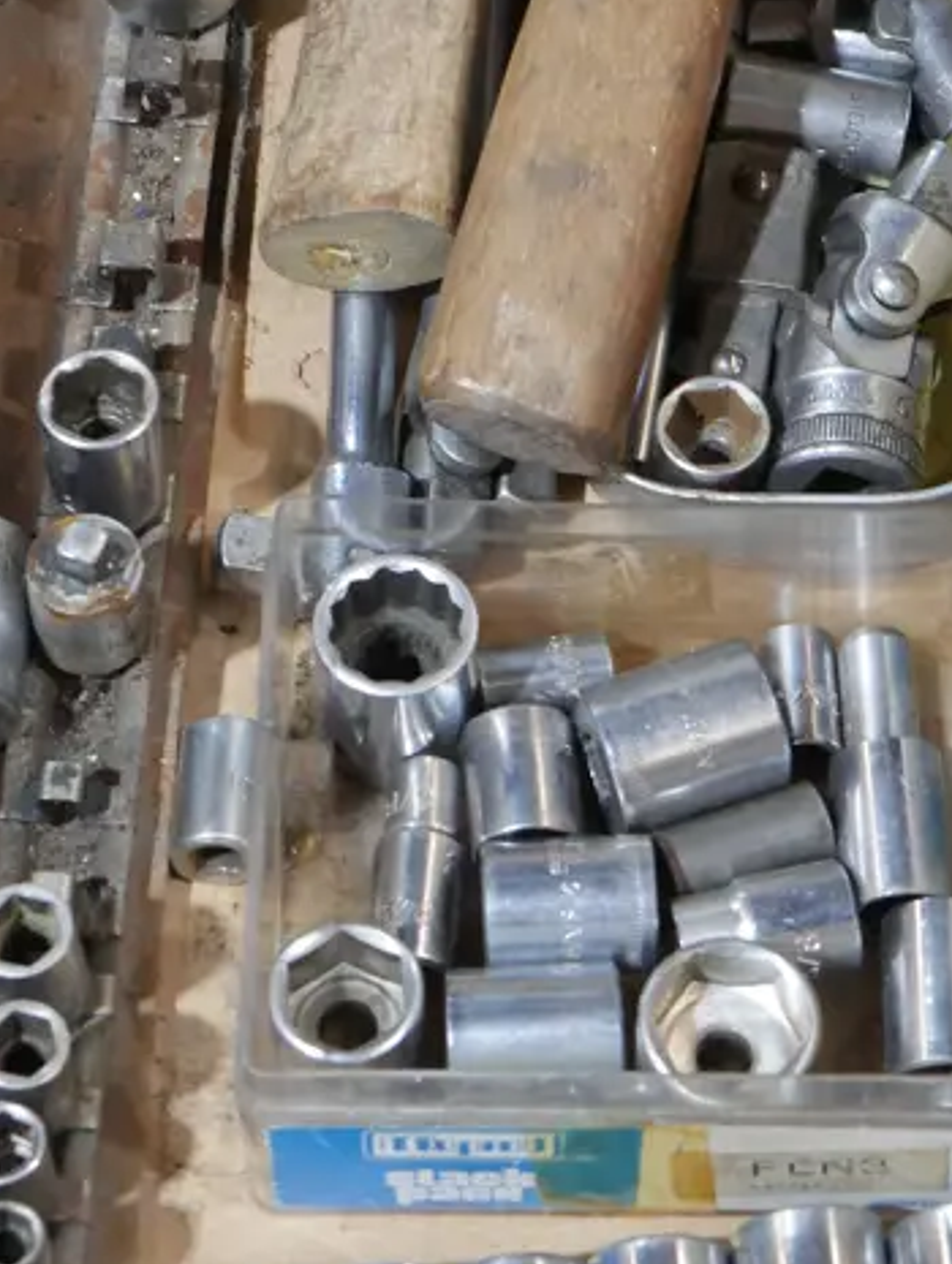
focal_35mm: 110
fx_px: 4024
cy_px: 332
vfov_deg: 17.8
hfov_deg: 13.4
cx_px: 763
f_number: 5.3
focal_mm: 25
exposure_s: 1/60
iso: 1250
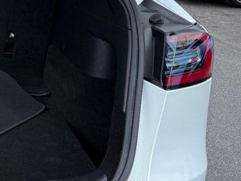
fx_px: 474
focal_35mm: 68
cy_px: 90
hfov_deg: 25.1
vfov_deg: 21.6
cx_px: -64
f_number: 1.78
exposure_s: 1/1091
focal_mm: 6.76
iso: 100
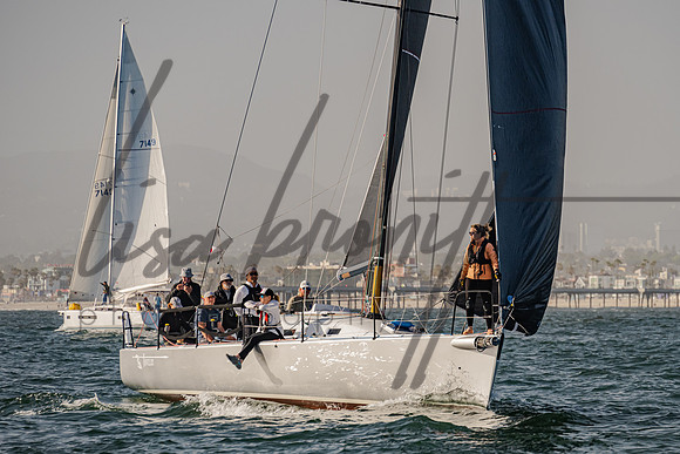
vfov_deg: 5.0
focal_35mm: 275
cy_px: 240
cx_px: 413
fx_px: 5198
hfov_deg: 7.5
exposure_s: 1/1000
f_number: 6.3
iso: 400
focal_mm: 200
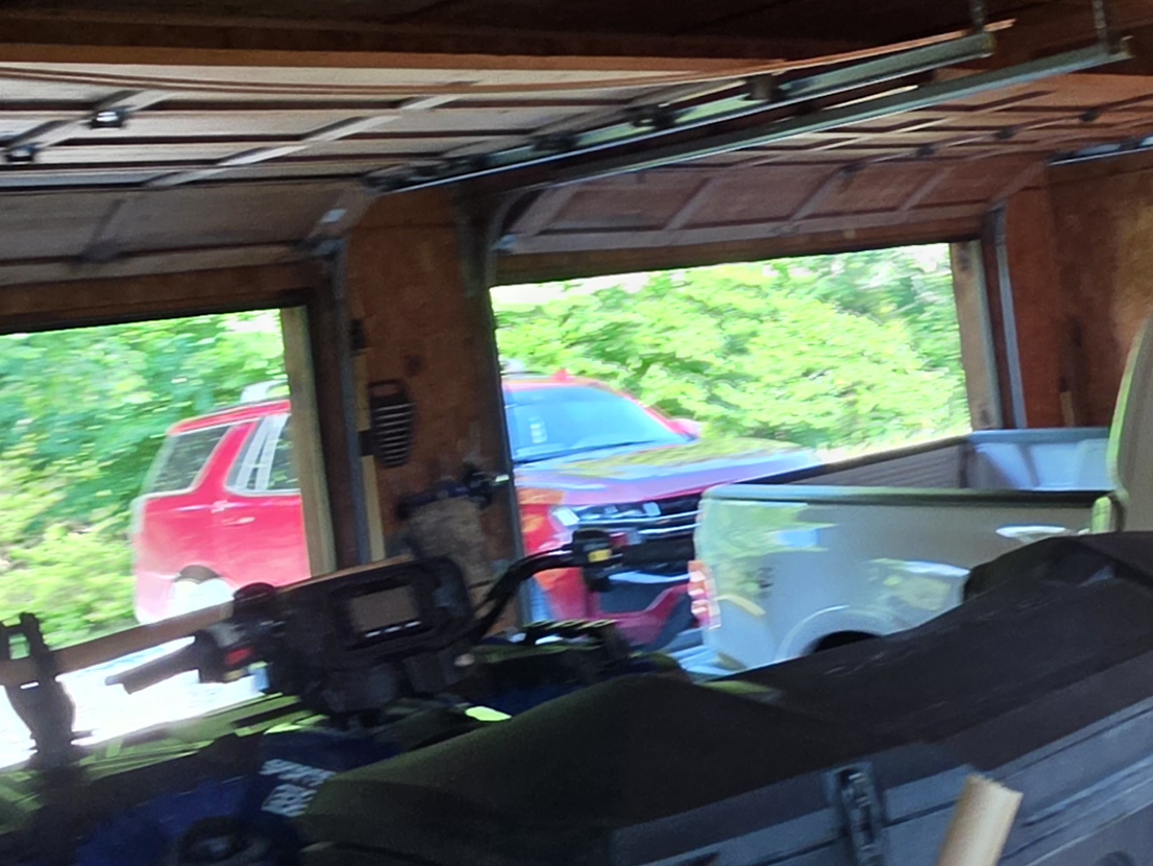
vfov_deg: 30.5
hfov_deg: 37.9
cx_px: 1021
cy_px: 252
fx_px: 1566
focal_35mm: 47
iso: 80
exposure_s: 1/120
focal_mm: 2.2
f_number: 1.9
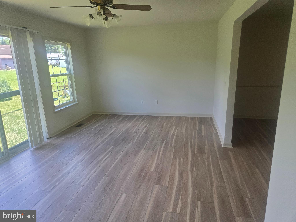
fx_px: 197
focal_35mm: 23
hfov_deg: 73.9
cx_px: 148
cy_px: 111
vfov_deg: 58.9
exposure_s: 1/508
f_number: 1.8
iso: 160
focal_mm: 5.4
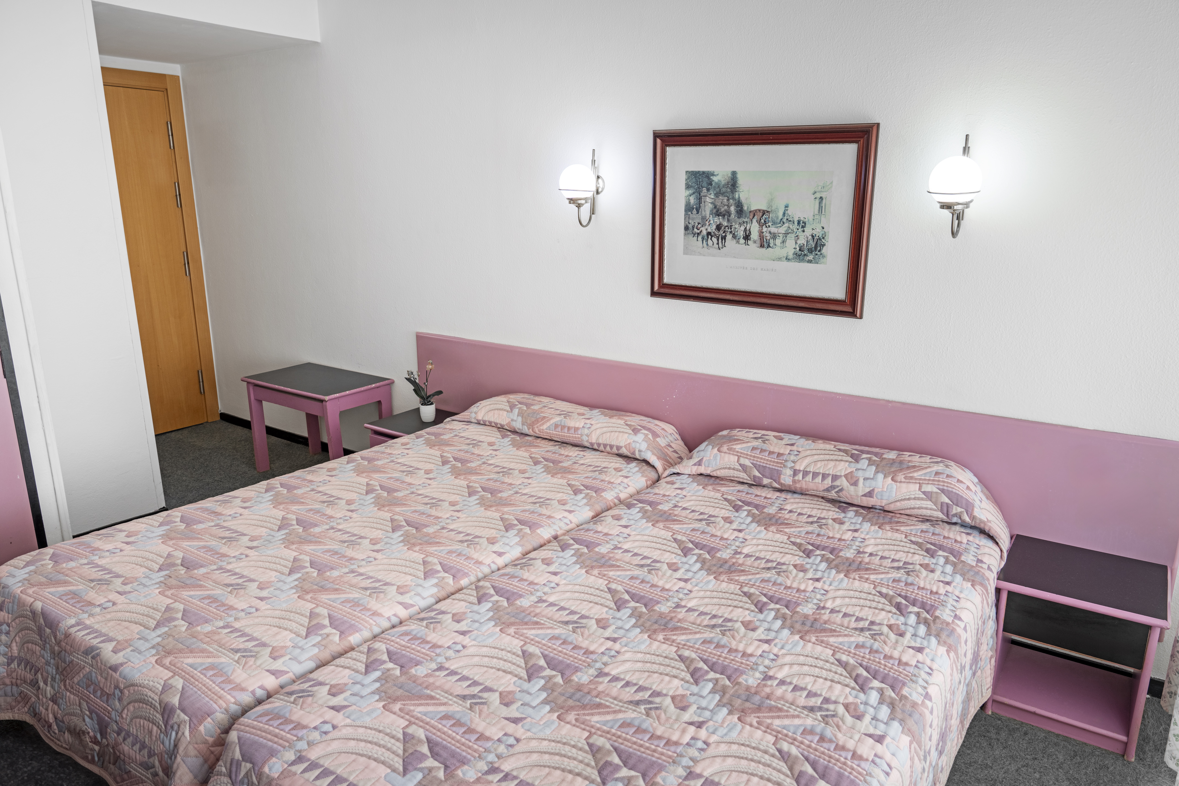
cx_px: 590
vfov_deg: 53.1
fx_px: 786
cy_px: 393
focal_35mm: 24
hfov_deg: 73.7
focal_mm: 24
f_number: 8
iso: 400
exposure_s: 1/30
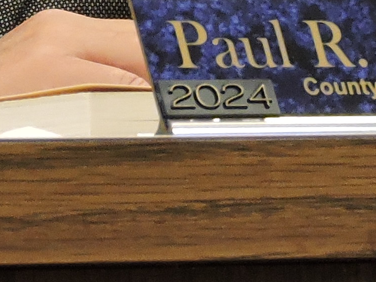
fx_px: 6971
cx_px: 141
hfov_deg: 3.1
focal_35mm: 642
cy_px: -327
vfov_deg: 2.3
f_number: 4.2
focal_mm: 18.7
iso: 400
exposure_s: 1/40
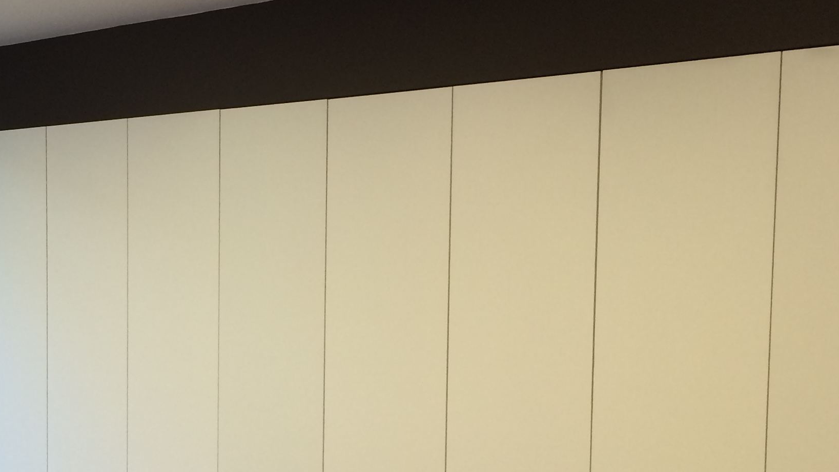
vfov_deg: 19.0
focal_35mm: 63
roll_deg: -1.1
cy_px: 361
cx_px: 234
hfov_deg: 32.8
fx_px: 1402
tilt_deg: -3.7
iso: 64
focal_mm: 4.15
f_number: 2.2
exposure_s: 1/30
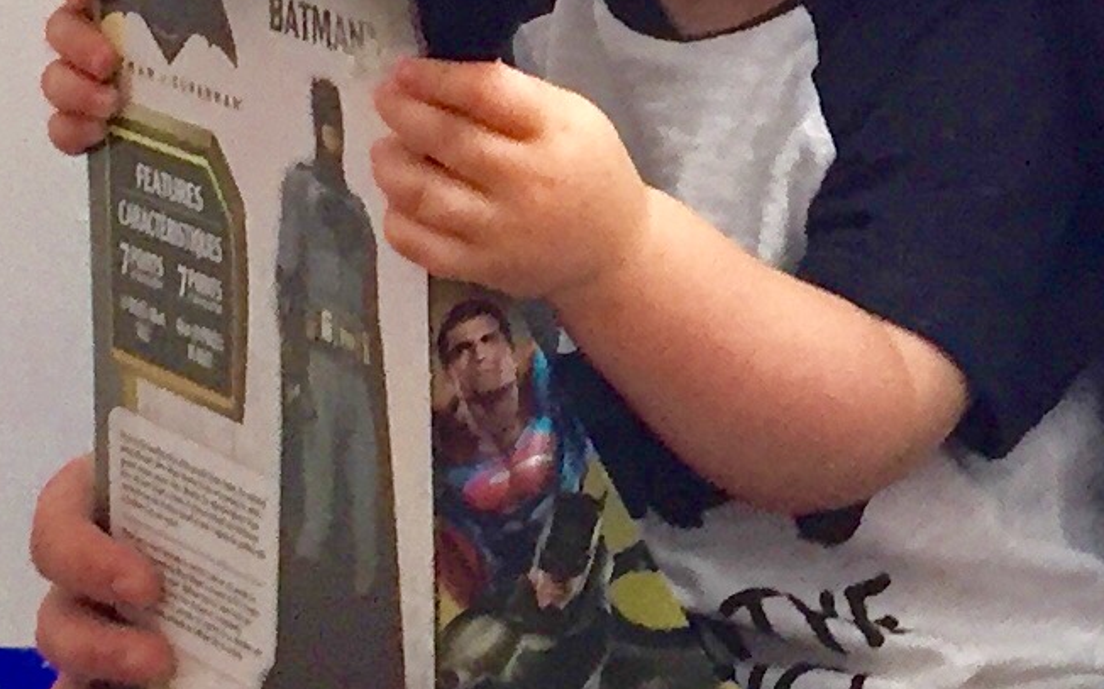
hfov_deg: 13.3
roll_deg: +1.6
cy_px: -29
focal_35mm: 154
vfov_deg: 8.5
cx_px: 1214
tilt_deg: -12.6
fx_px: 4632
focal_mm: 4.15
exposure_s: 1/33
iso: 64
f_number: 2.2
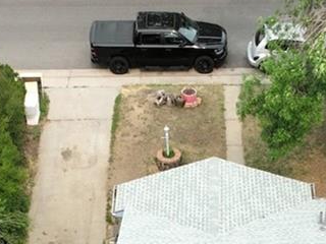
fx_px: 1130
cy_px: 544
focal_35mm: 120
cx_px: 229
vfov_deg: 10.9
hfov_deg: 16.4
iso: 110
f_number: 2.8
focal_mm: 12.29
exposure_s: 1/640
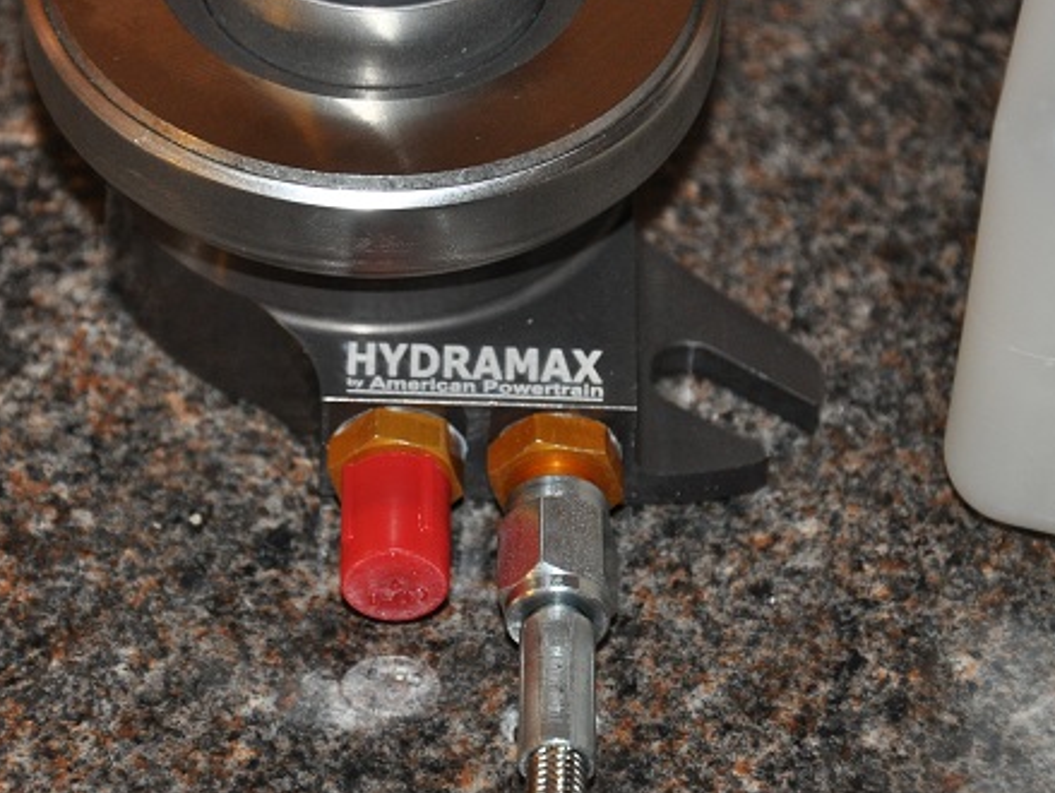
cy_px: 275
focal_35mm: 190
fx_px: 5791
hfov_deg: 10.4
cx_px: 385
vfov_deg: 7.8
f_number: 5.3
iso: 800
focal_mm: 75
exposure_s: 1/60
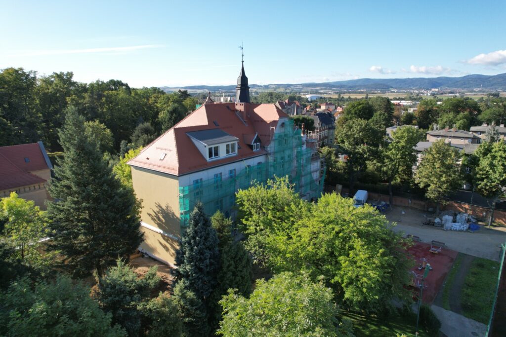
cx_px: 253
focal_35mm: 22
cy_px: 168
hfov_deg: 78.6
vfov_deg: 57.2
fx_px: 309
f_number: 2.8
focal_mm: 8.38
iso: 100
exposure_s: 1/1000
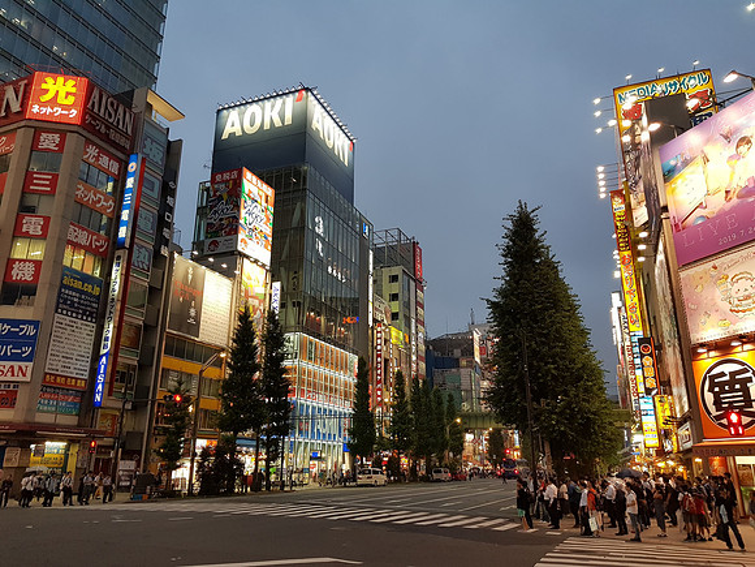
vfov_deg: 53.1
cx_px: 378
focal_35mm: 26
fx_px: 567
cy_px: 284
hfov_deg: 67.3
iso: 160
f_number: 1.7
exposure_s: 1/100
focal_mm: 4.2
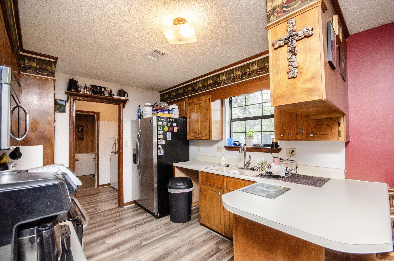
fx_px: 164
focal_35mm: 15
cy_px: 130
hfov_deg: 100.5
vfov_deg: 77.1
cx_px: 197
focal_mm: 10
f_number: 9
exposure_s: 1/60
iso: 640
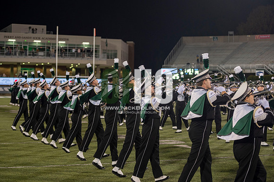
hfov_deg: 28.9
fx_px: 532
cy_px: 91
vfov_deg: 19.4
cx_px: 137
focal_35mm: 70
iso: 1000
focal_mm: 70
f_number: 2.8
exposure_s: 1/500
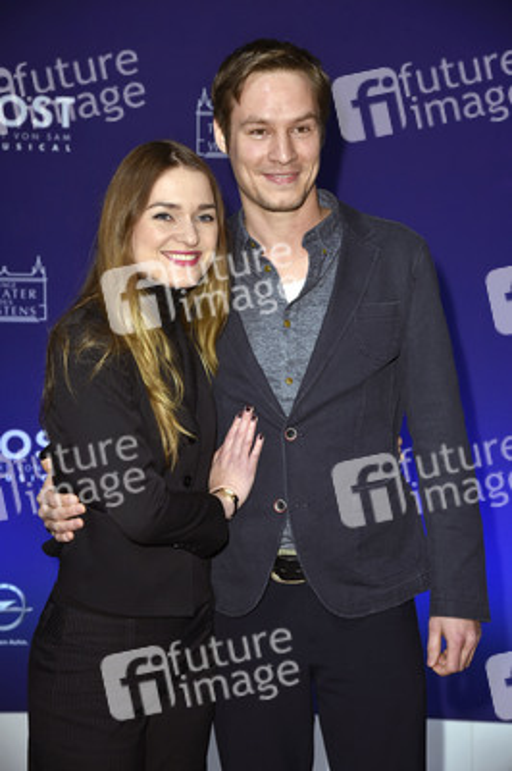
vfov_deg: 27.0
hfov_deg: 18.2
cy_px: 386
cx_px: 256
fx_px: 1603
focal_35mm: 75
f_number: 7.1
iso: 500
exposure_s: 1/200
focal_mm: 75
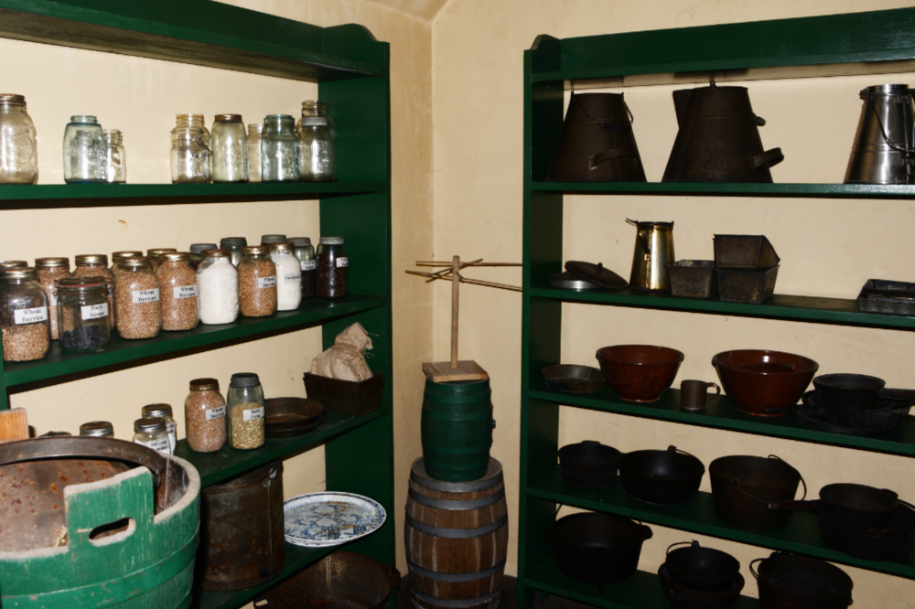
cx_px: 458
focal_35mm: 28
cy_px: 304
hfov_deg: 65.5
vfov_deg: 46.4
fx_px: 711
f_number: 10
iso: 200
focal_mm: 28
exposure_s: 1/250
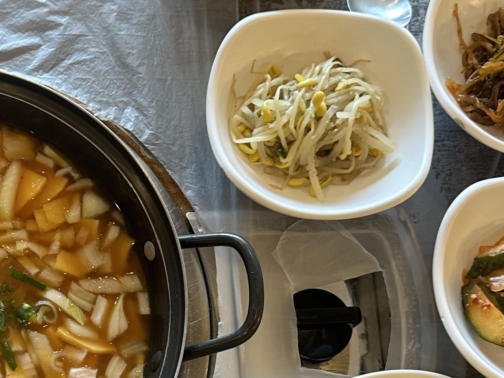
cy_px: 330
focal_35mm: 75
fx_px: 1092
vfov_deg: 19.3
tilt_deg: -75.2
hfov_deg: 24.7
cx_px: -13
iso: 125
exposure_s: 1/60
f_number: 1.78
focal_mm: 6.86
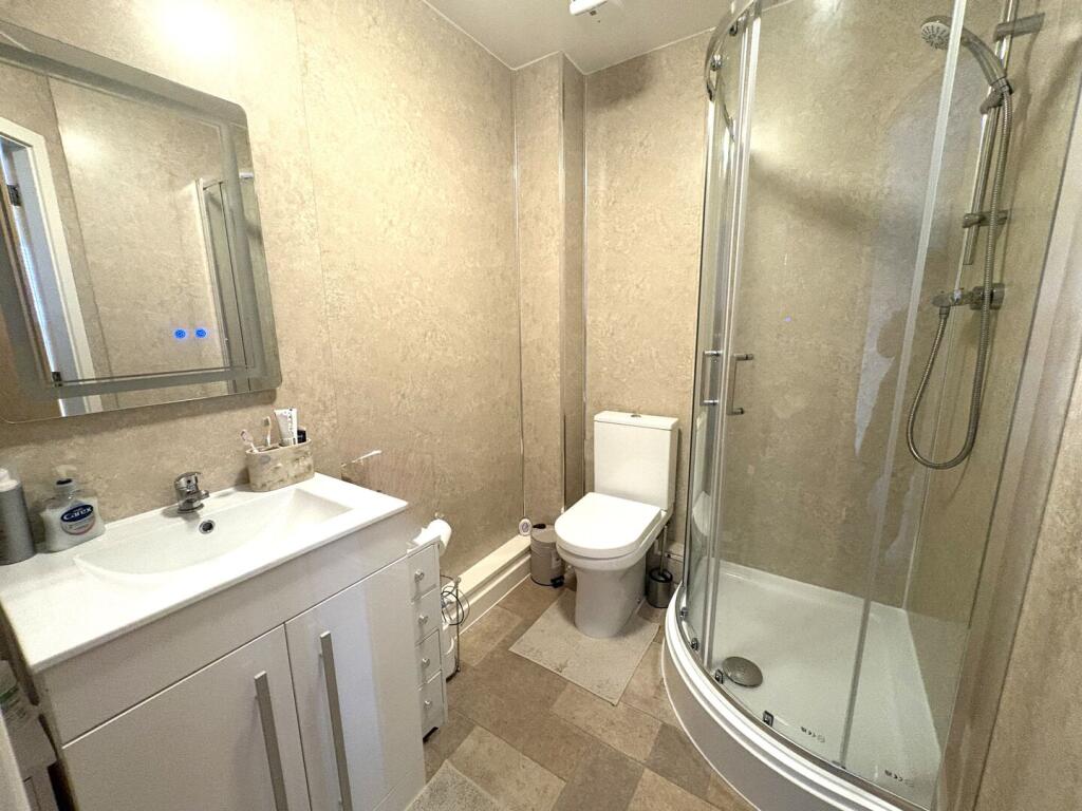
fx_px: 438
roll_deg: +0.9
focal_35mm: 14
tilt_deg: -10.7
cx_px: 541
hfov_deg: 102.1
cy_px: 406
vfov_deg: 85.7
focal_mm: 2.22
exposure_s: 1/50
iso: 640
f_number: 2.2
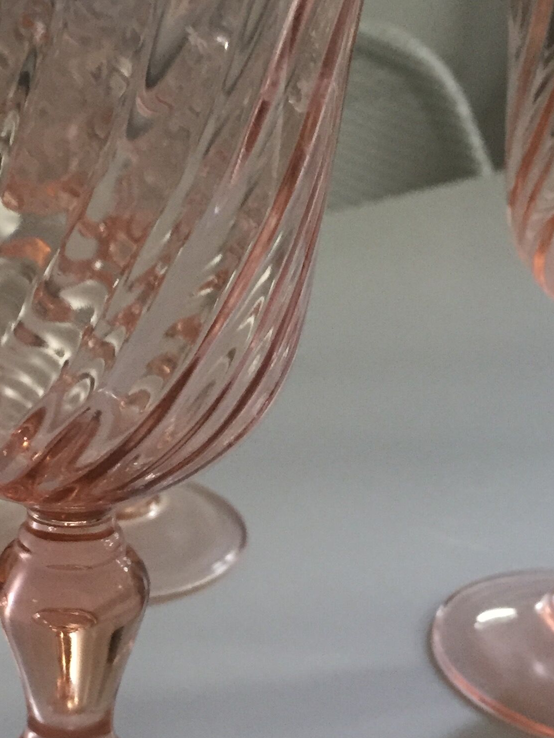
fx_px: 1366
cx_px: 123
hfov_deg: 22.7
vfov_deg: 30.2
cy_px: 431
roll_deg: -2.0
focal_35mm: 64
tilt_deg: -24.3
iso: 320
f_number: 2.2
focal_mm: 4.15
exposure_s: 1/33
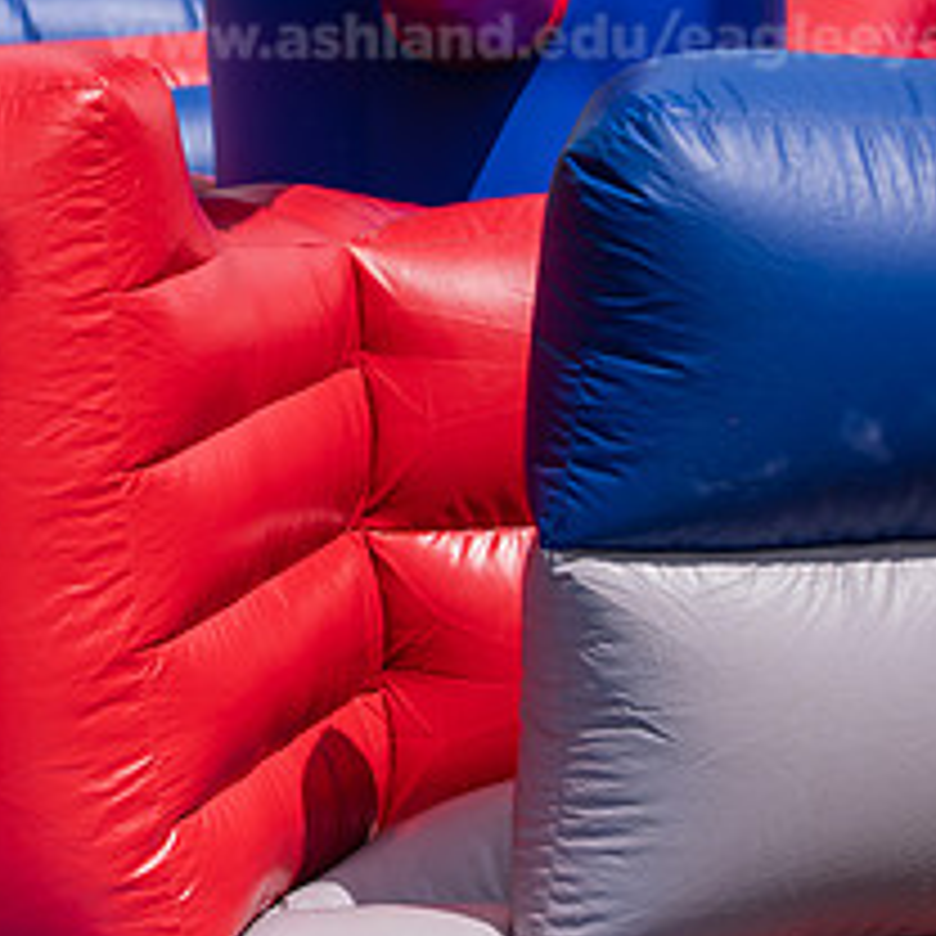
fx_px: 6149
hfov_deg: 8.6
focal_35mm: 201
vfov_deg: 8.7
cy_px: 133
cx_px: -99
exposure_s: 1/800
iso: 50
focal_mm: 85
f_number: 3.5
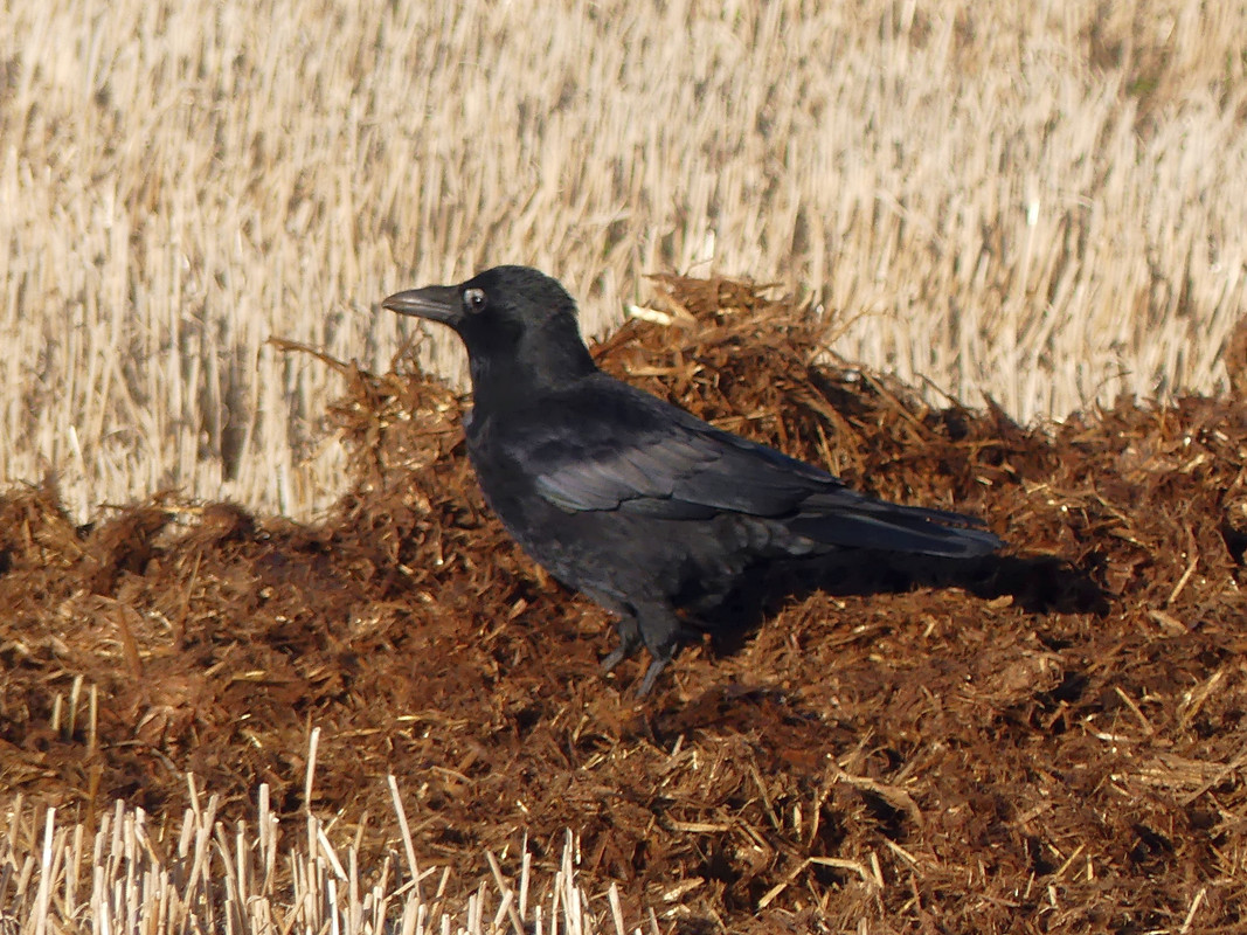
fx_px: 43224
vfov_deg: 1.2
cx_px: 624
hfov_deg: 1.7
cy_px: 468
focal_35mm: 1200
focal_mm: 108
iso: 100
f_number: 4
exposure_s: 1/800
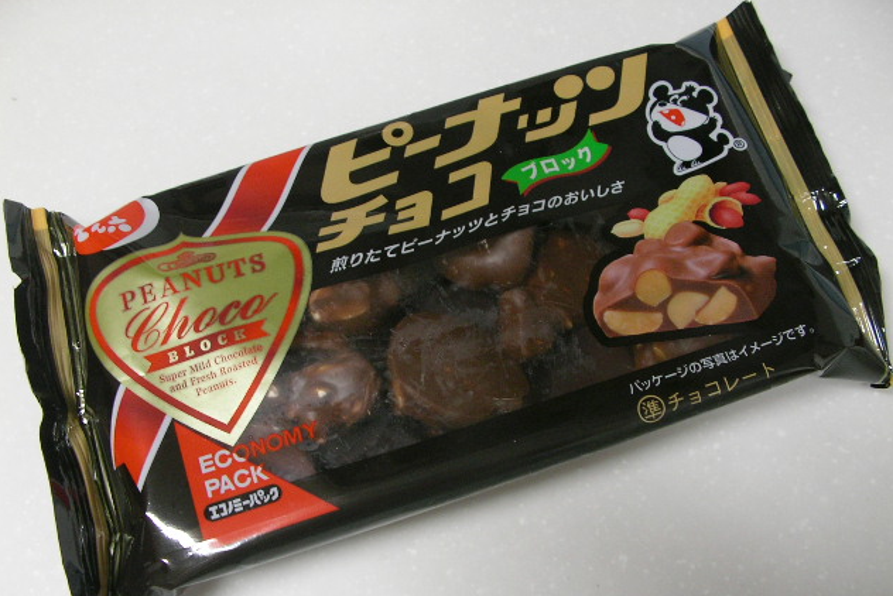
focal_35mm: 40
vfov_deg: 33.4
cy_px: 325
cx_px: 446
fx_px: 993
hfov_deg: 48.4
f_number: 3.5
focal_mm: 5.8
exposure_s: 1/9.7
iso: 100
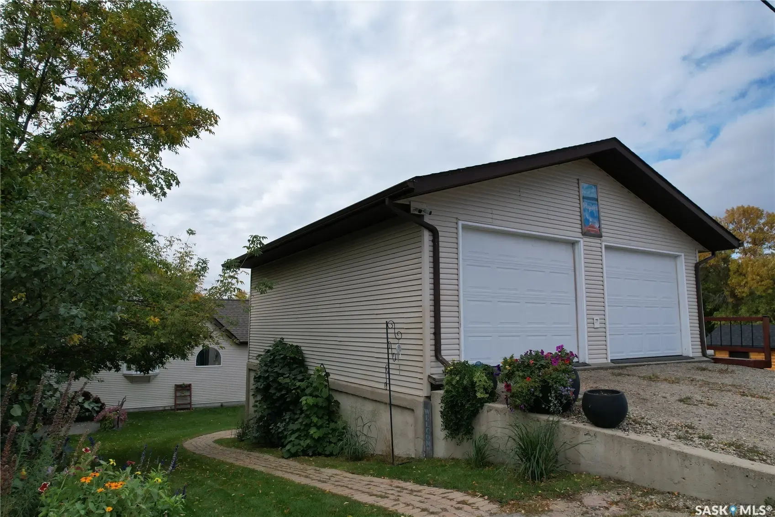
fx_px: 474
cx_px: 388
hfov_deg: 78.6
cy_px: 258
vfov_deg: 57.2
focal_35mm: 22
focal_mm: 8.38
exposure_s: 1/1600
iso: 100
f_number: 2.8
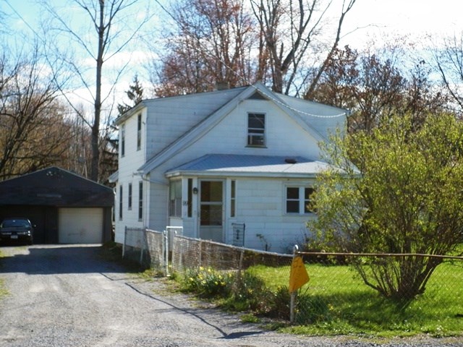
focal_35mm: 68
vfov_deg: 21.6
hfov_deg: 28.6
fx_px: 910
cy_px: 174
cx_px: 232
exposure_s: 1/500
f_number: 4.7
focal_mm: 12.3
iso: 80
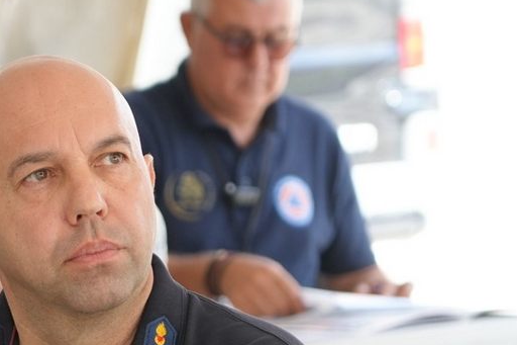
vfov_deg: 3.7
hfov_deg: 5.6
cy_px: 362
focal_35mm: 368
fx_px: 5283
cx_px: -41
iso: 400
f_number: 4
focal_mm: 105
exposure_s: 1/160
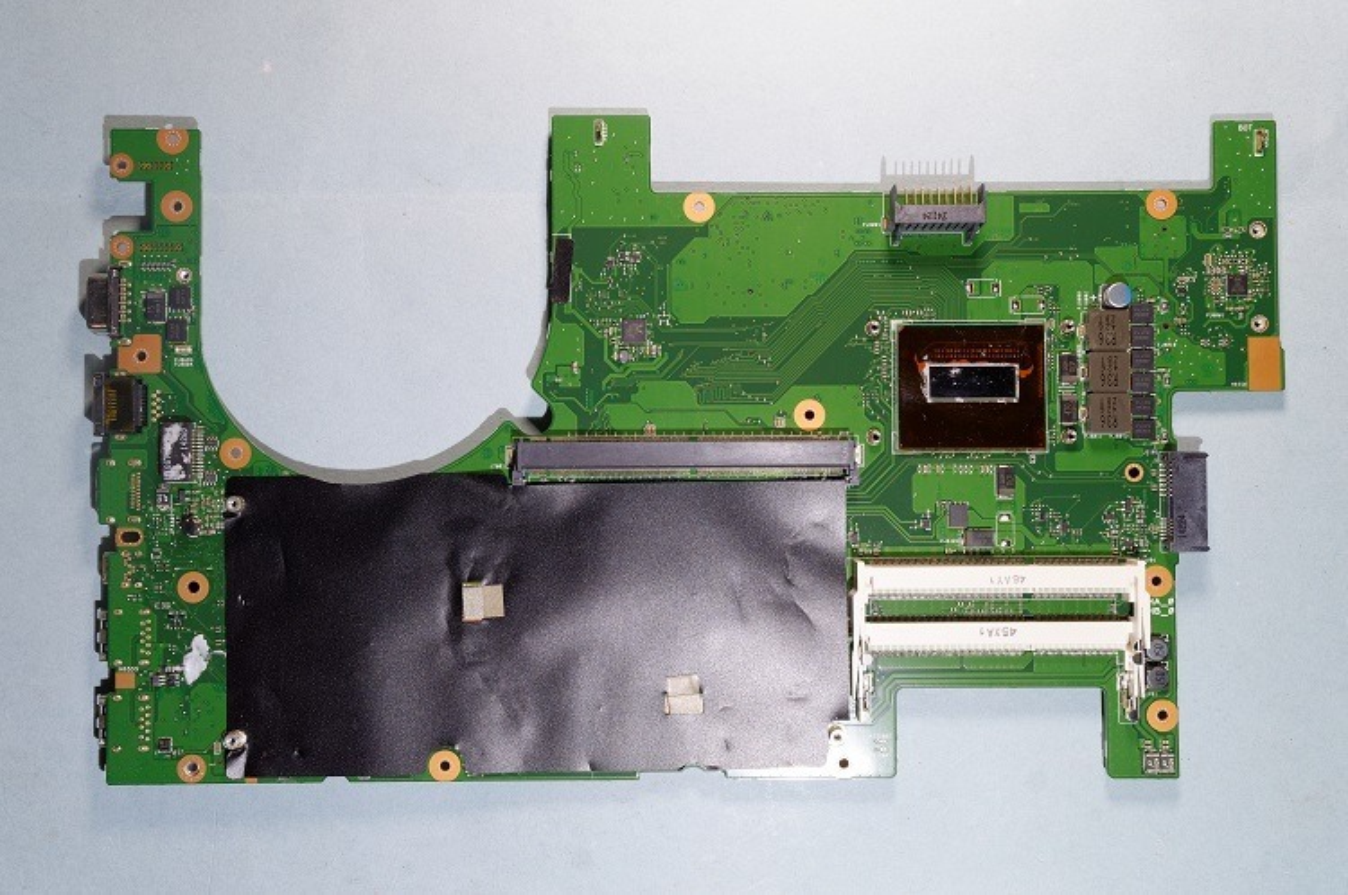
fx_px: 1234
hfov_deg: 57.3
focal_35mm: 33
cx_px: 674
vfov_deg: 39.9
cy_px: 448
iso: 100
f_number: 8
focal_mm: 22
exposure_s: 1/6
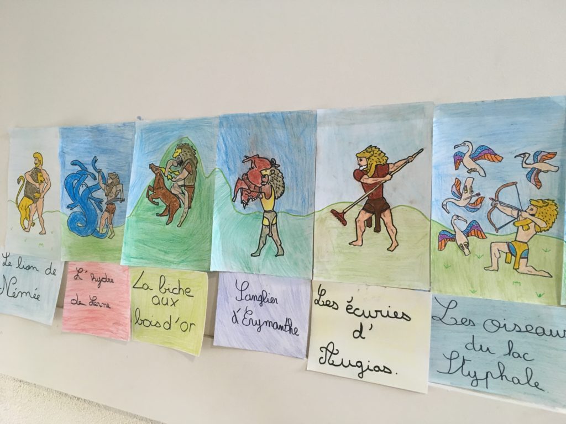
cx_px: 283
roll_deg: -3.6
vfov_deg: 48.2
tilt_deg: -2.1
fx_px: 474
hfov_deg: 61.7
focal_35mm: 29
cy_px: 212
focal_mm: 4.15
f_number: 2.2
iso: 125
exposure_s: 1/33
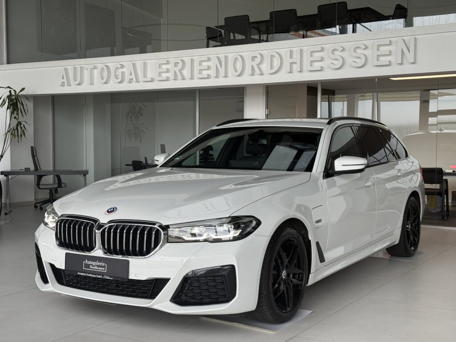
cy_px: 171
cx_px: 228
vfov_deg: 30.3
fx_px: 632
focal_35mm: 48
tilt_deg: -2.6
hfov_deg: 39.7
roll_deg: -0.3
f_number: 1.78
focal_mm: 6.76
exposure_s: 1/244
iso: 100
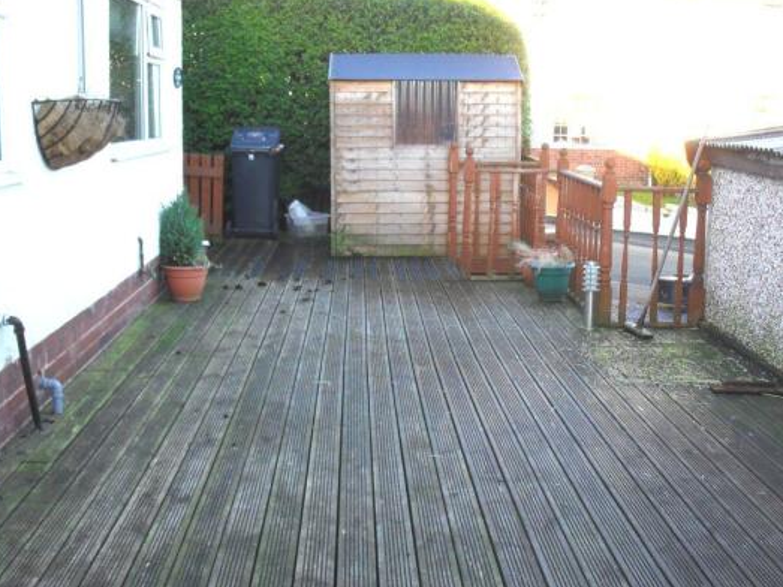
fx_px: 882
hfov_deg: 47.9
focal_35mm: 39
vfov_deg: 36.8
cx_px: 381
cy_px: 272
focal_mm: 6.3
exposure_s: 1/60
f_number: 3.2
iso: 100
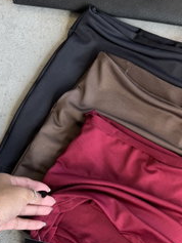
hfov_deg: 26.6
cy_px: 168
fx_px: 378
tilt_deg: -80.6
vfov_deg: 35.1
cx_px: 141
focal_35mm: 54
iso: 64
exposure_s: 1/178
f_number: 1.78
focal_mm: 6.76
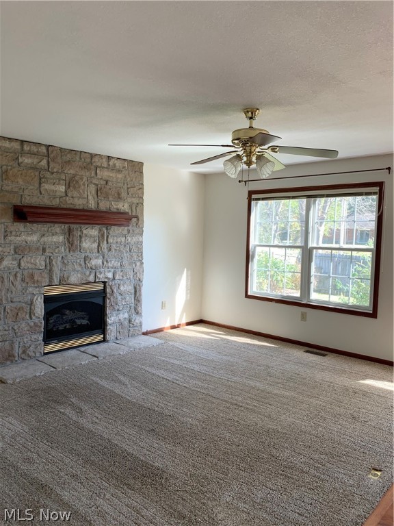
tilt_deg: -4.0
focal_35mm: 26
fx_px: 395
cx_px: 197
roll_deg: -1.5
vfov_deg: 67.3
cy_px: 263
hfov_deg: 53.1
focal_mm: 4.25
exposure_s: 1/121
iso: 80
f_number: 1.8
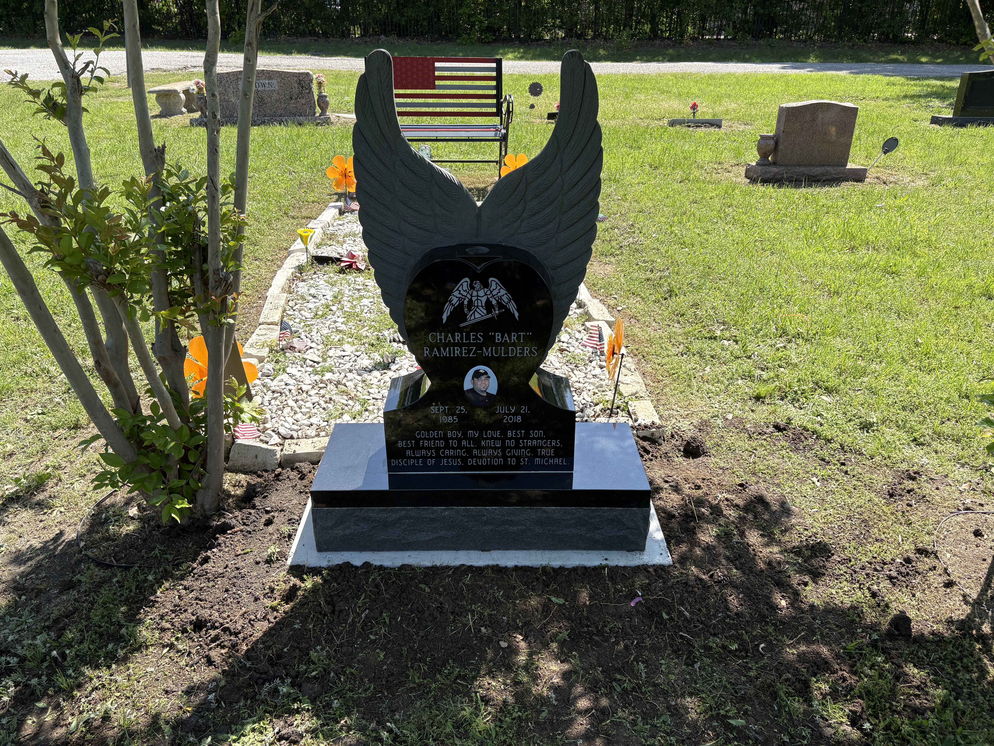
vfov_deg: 53.1
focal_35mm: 26
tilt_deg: -26.7
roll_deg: +1.3
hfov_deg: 67.3
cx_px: 497
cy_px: 373
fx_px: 747
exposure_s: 1/1311
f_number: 1.6
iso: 50
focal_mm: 5.96
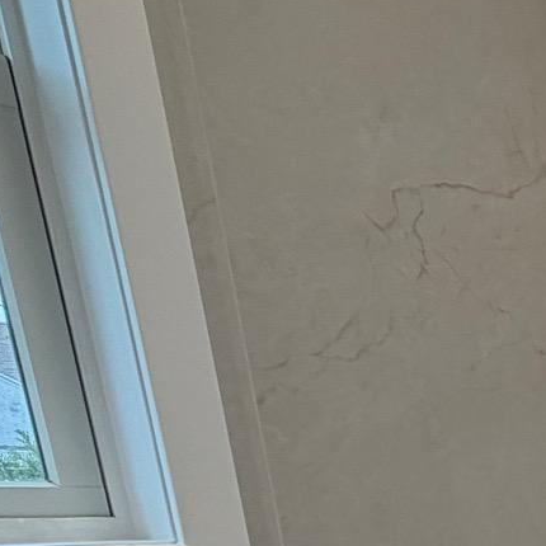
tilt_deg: -17.4
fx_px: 1053
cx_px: 949
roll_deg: +1.1
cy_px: 818
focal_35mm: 59
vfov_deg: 23.4
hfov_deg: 21.1
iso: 100
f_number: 2.2
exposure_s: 1/120
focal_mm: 2.22
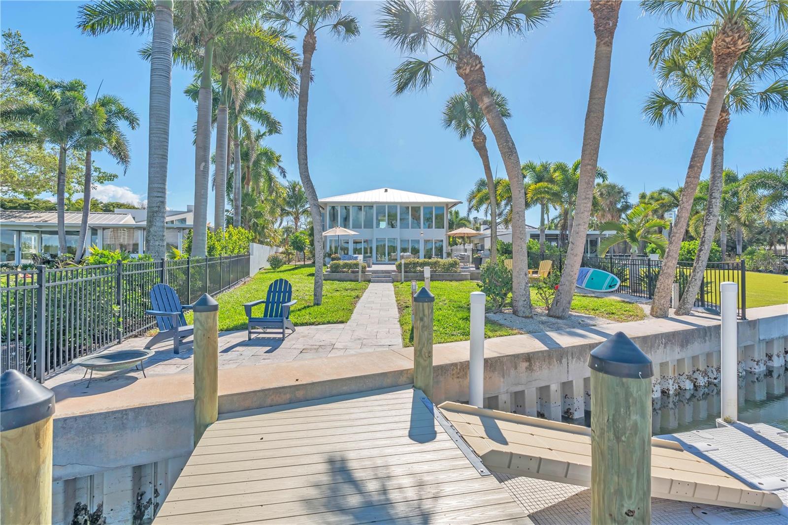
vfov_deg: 73.7
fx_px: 350
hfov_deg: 96.7
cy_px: 262
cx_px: 394
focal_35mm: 16
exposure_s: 1/500
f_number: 9
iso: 200
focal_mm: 16
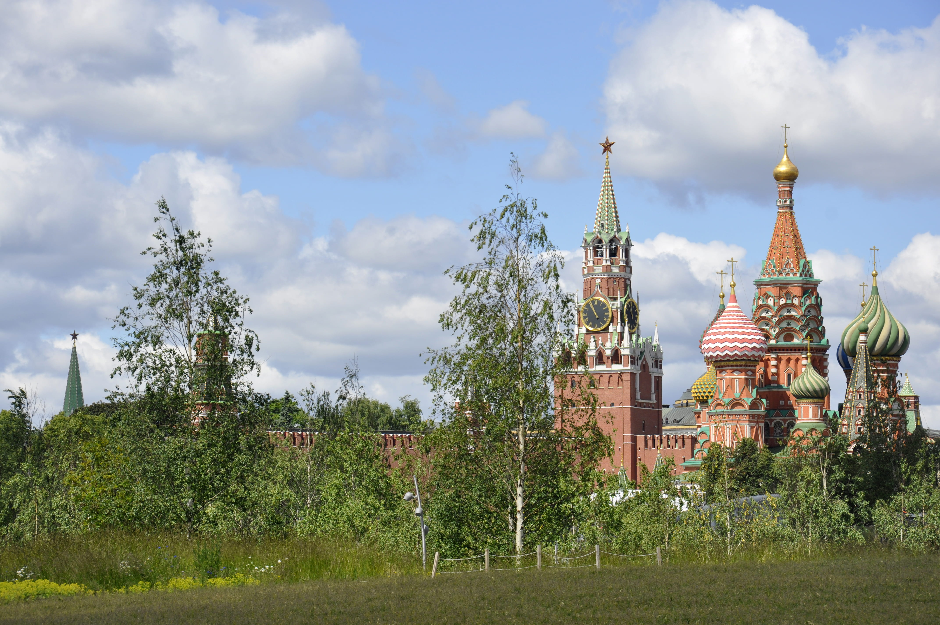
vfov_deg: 11.4
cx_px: 470
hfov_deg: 17.1
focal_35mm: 120
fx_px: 3129
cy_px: 312
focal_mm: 80
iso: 200
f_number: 10
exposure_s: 1/400
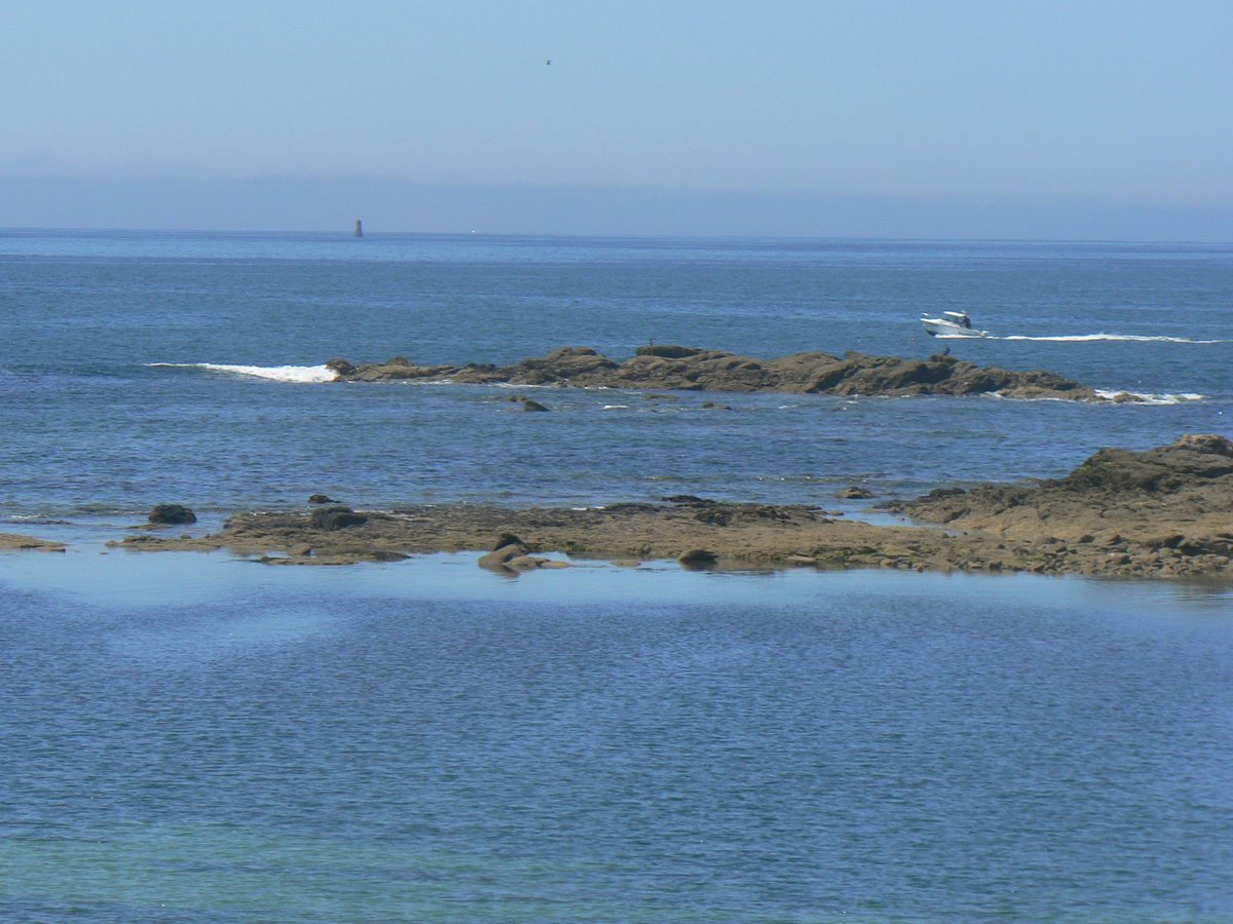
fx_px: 7801
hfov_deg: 9.0
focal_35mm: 219
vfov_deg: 6.8
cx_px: 616
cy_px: 462
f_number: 7.1
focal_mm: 36.5
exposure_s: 1/500
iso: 80
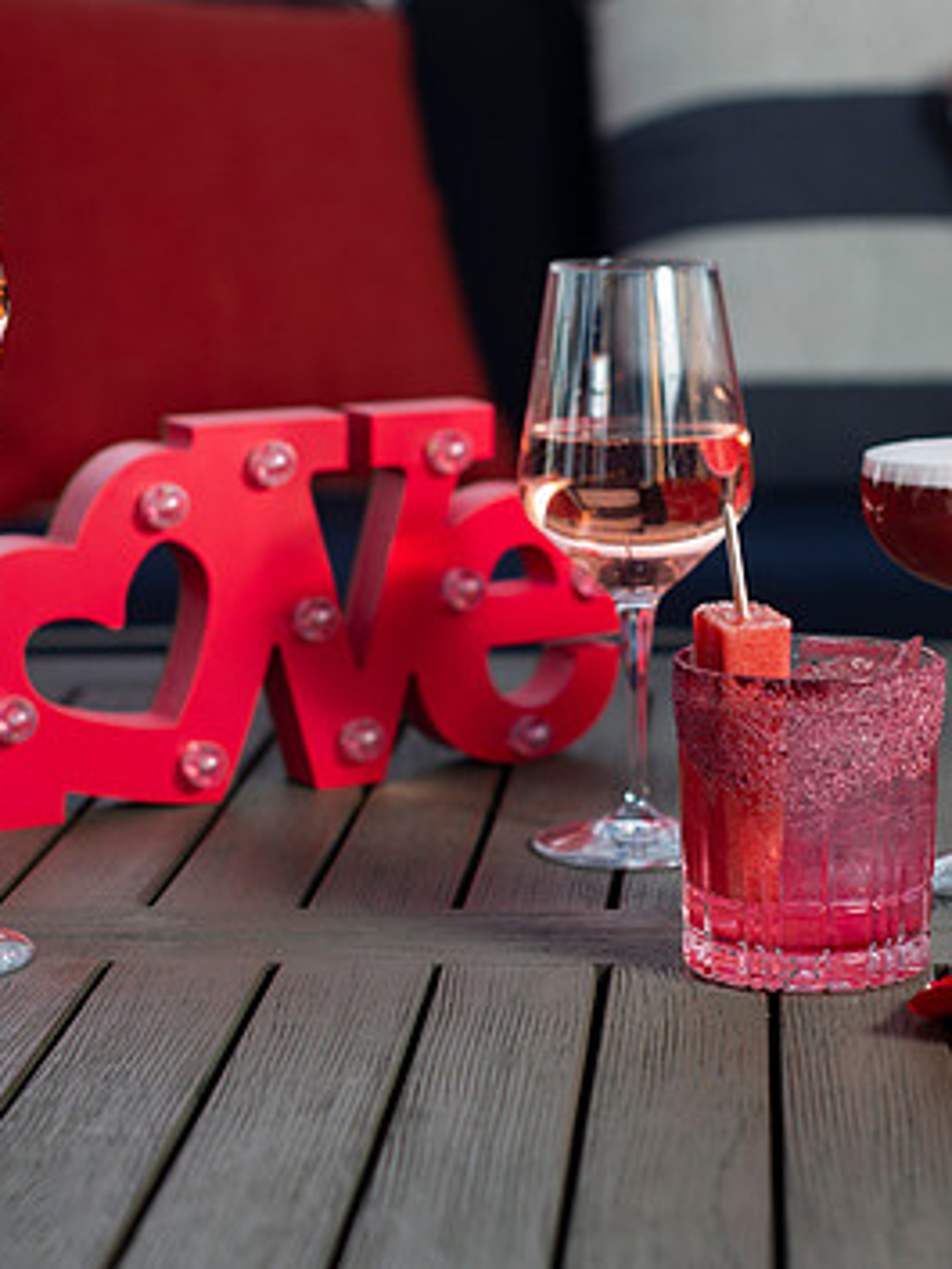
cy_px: 618
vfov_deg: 23.8
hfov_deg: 18.0
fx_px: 3005
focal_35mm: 82
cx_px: 610
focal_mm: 50
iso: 200
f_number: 3.2
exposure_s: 1/200
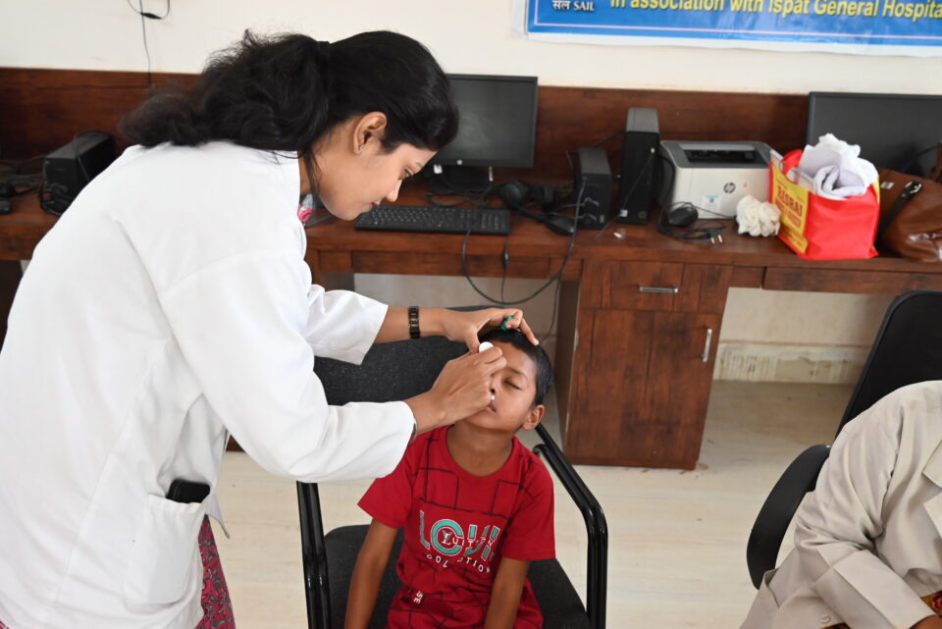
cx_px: 471
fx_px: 877
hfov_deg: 56.5
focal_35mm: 34
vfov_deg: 39.5
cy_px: 314
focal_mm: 33.5
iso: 5000
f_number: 4
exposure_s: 1/160
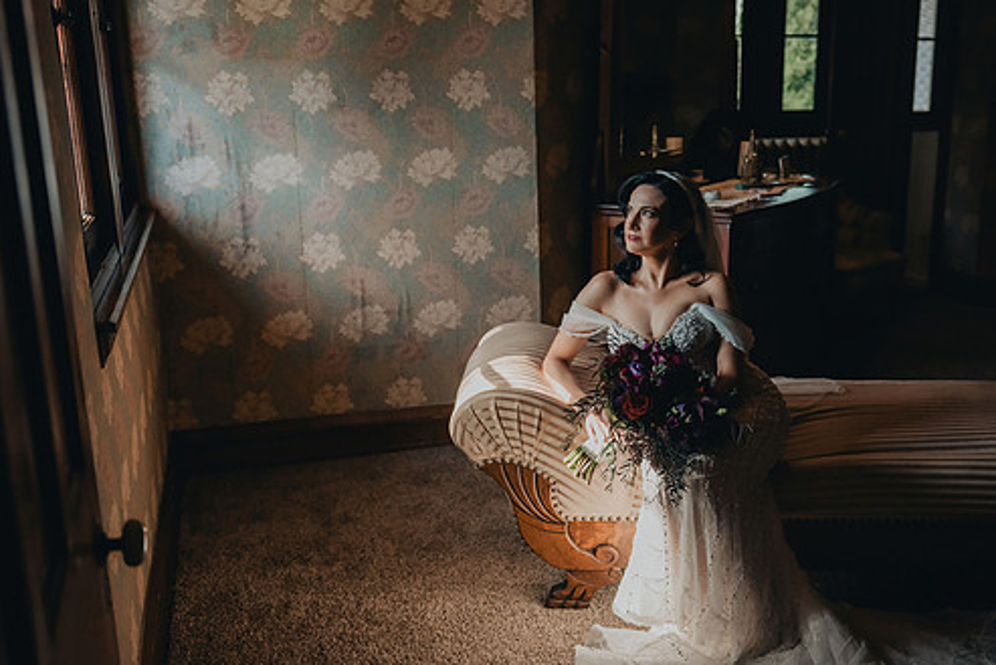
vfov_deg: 33.4
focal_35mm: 40
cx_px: 584
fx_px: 1107
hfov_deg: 48.2
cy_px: 341
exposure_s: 1/2000
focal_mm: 34
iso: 1250
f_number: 2.8
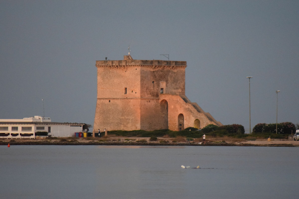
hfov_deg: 4.6
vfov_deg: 3.1
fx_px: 3737
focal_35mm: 450
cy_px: 100
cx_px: 150
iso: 6400
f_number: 5.6
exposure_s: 1/250
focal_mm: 300
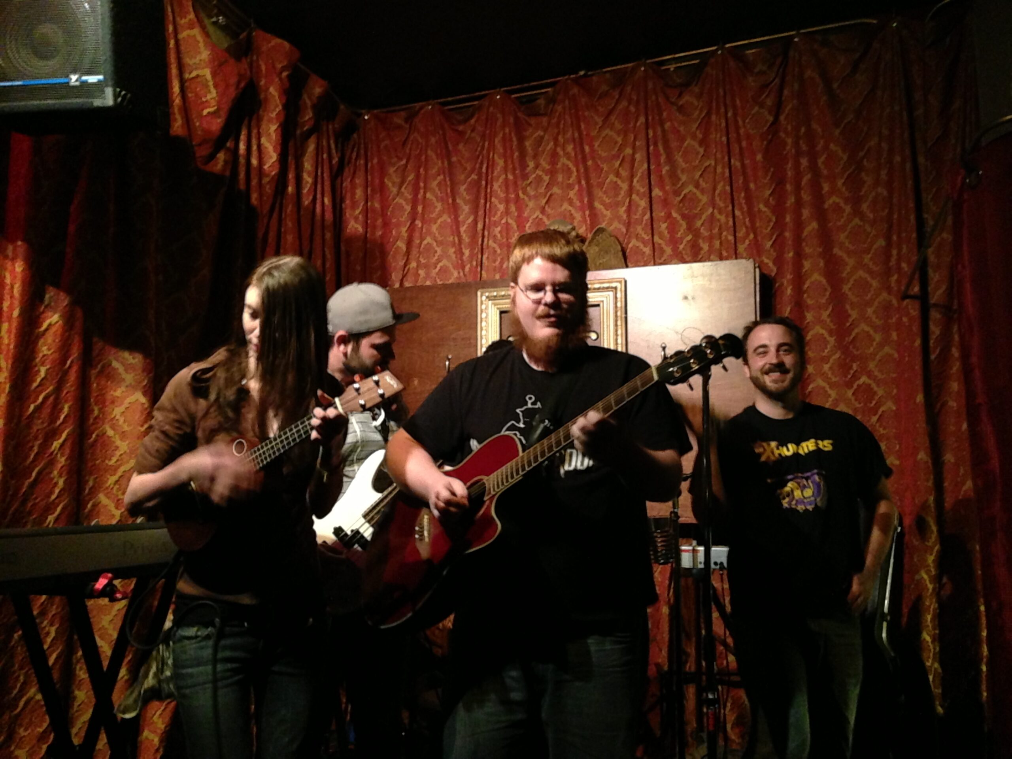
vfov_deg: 42.9
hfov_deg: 55.4
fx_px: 965
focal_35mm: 33
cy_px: 380
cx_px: 506
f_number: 2.4
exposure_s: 1/20
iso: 640
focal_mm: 4.13
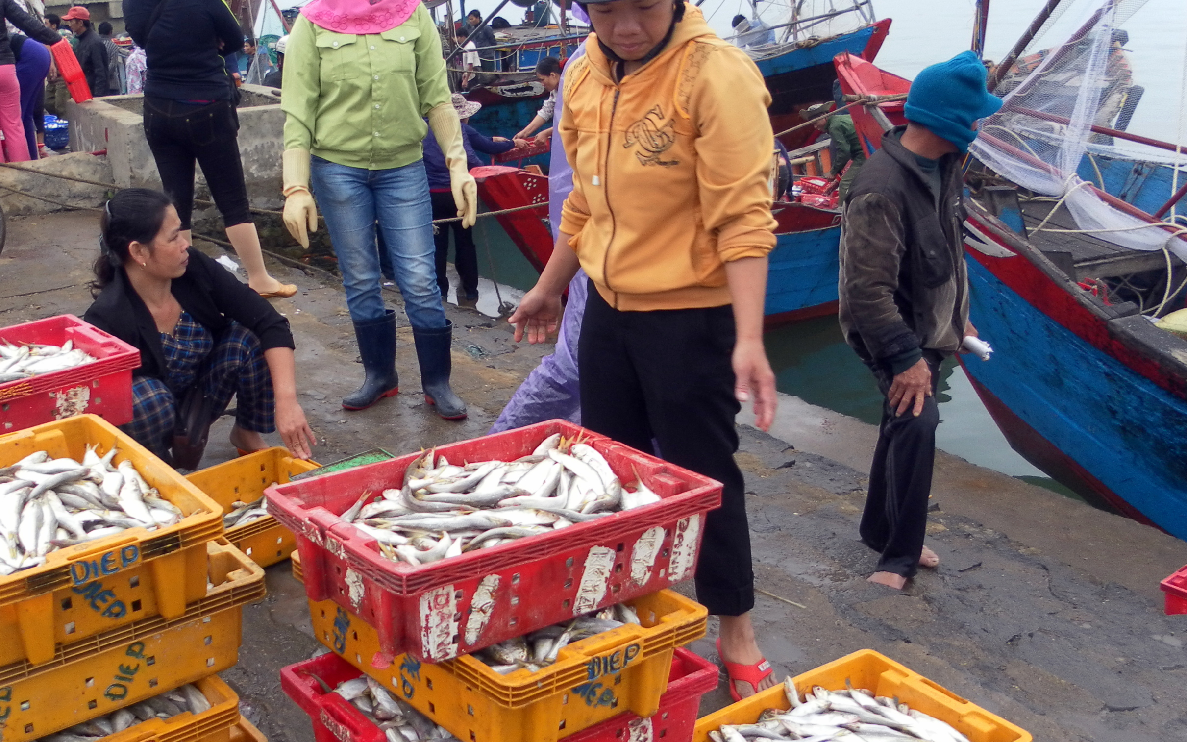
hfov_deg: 48.6
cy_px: 387
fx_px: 1294
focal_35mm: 40
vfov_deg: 32.0
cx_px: 416
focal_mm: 4.9
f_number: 3.2
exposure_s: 1/60
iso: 80
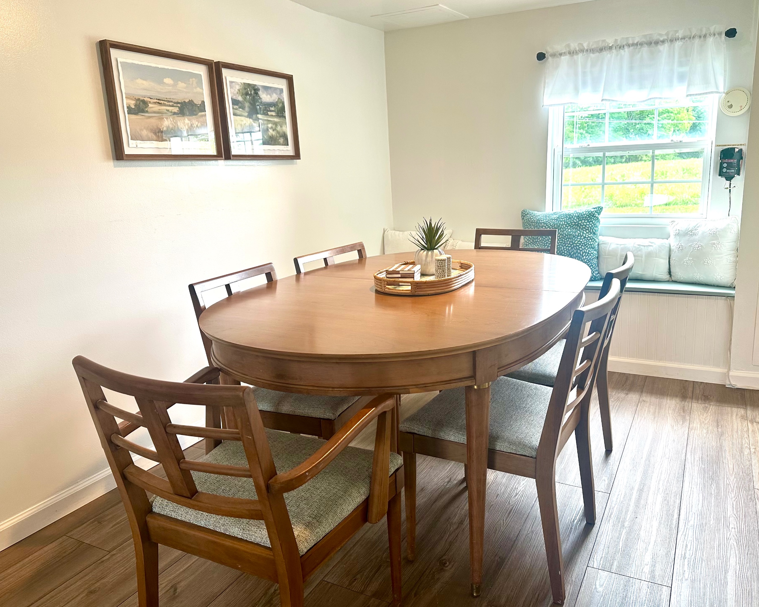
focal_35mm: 26
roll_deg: +1.6
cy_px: 302
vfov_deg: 54.9
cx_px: 418
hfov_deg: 65.9
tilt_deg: -13.2
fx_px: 584
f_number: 1.78
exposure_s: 1/60
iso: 125
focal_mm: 6.86
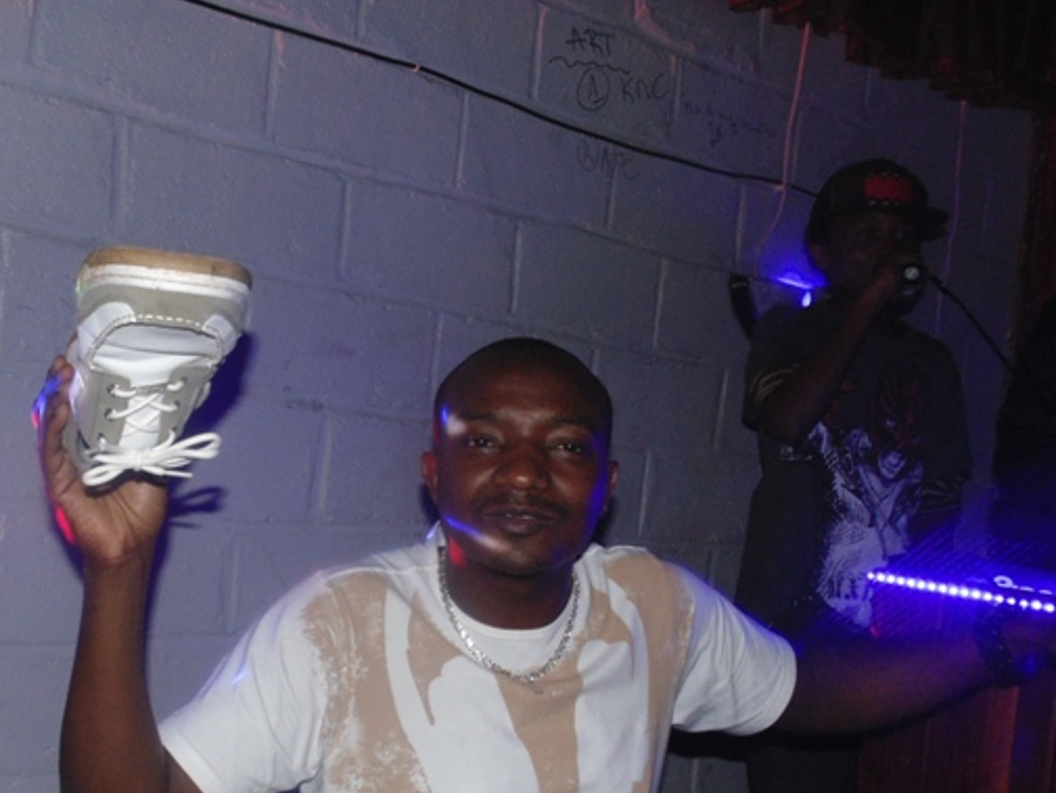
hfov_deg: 48.1
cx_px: 351
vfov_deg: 37.7
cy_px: 433
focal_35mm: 38
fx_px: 1160
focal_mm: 4.3
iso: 200
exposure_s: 1/40
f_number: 3.1
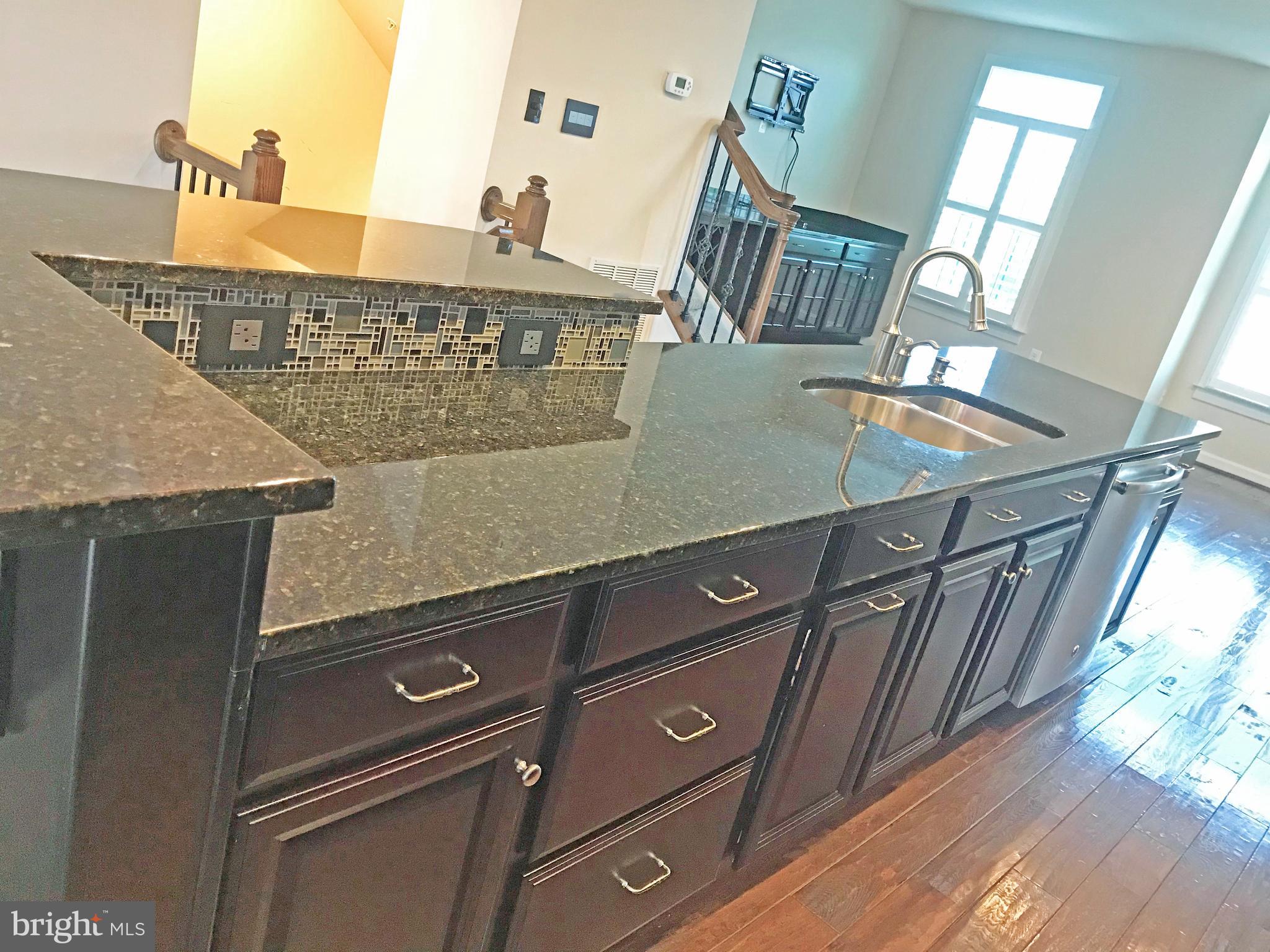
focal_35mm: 28
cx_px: 635
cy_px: 476
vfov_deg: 49.7
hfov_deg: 63.4
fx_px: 1027
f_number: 1.8
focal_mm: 3.99
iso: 80
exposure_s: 1/15
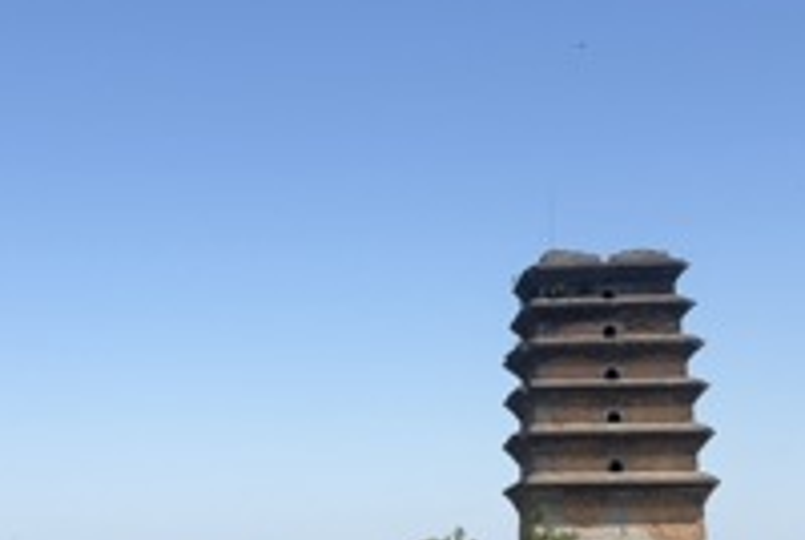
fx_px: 1814
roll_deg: +0.7
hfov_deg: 24.9
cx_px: 290
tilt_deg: +7.3
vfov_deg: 16.8
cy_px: 399
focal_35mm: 81
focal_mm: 5.96
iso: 50
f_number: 1.6
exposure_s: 1/4065
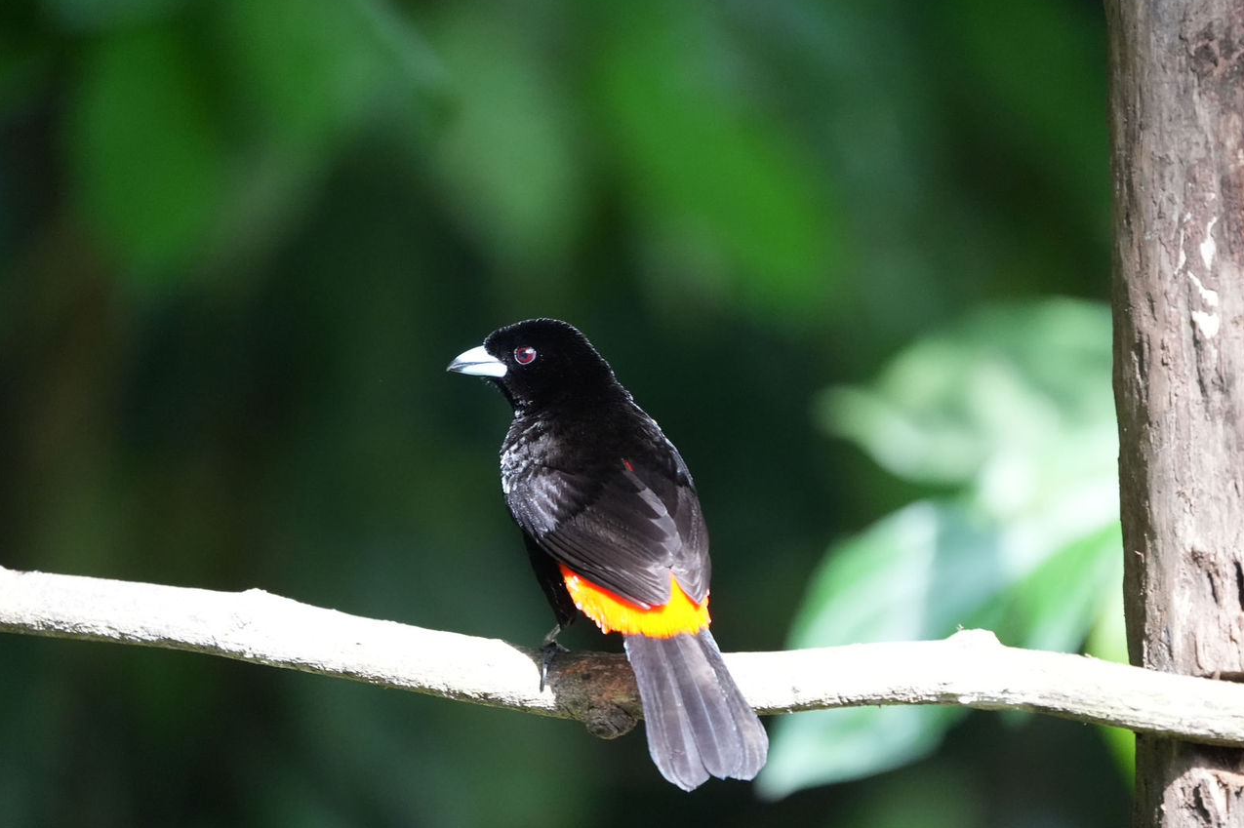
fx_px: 17339
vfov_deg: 2.7
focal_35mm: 502
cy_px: 476
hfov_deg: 4.1
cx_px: 622
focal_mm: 400
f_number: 6.3
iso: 6400
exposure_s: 1/500
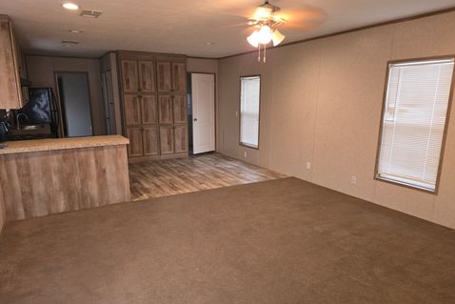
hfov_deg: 71.5
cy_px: 161
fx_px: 316
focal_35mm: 25
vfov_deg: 51.3
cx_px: 230
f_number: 1.8
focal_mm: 5.4
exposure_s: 1/24
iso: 100
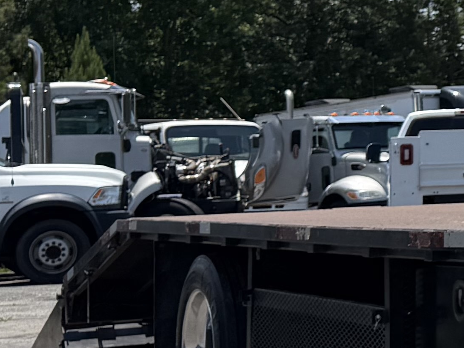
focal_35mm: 125
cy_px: 21
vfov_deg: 11.8
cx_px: 986
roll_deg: +1.4
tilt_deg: +3.8
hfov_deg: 13.2
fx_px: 1676
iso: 80
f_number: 1.78
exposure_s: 1/6711
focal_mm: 6.76
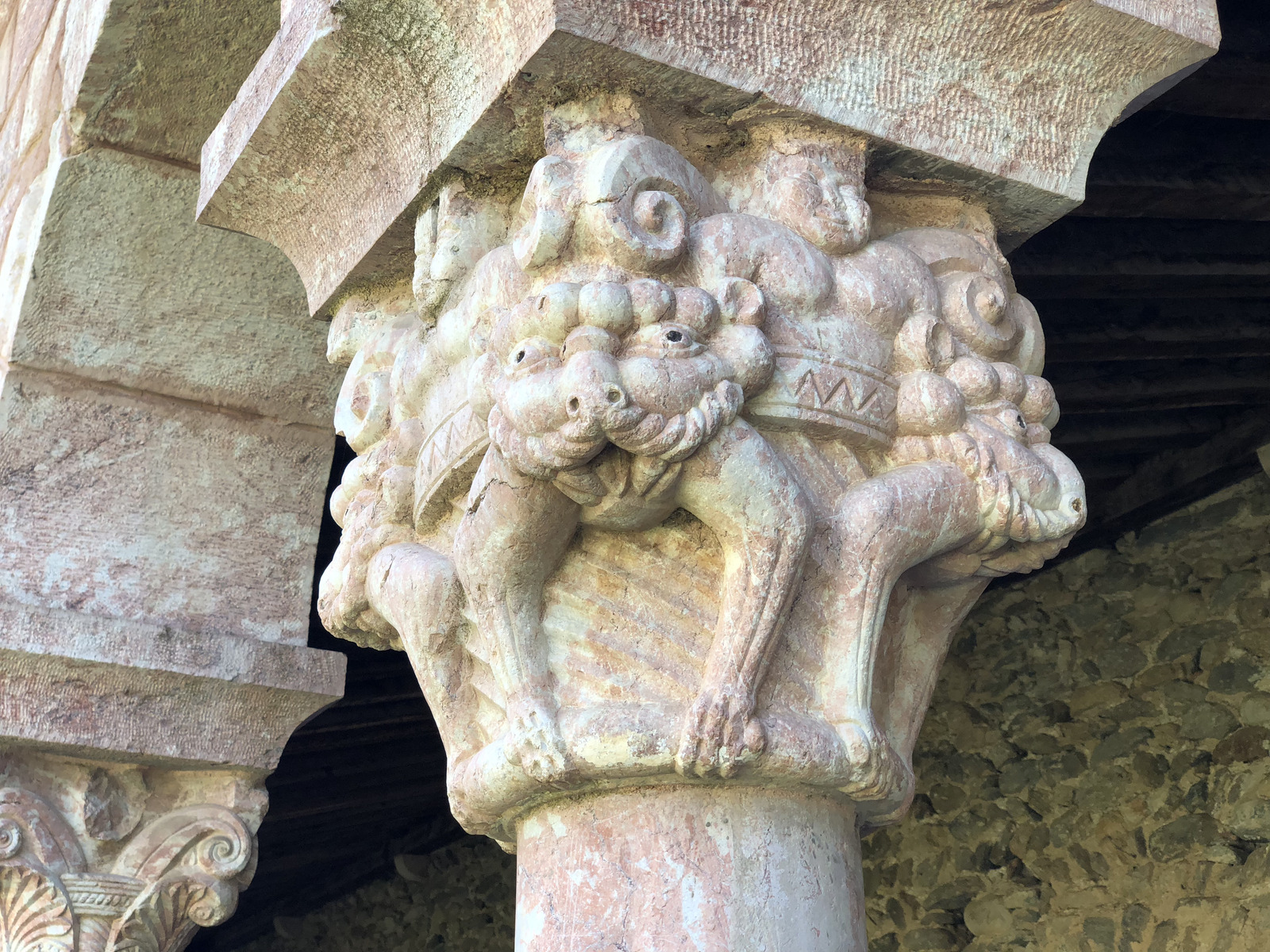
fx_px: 1908
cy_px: 476
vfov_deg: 28.0
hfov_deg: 36.8
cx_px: 635
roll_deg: +1.7
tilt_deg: +23.8
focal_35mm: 52
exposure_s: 1/120
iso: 20
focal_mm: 6
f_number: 2.4
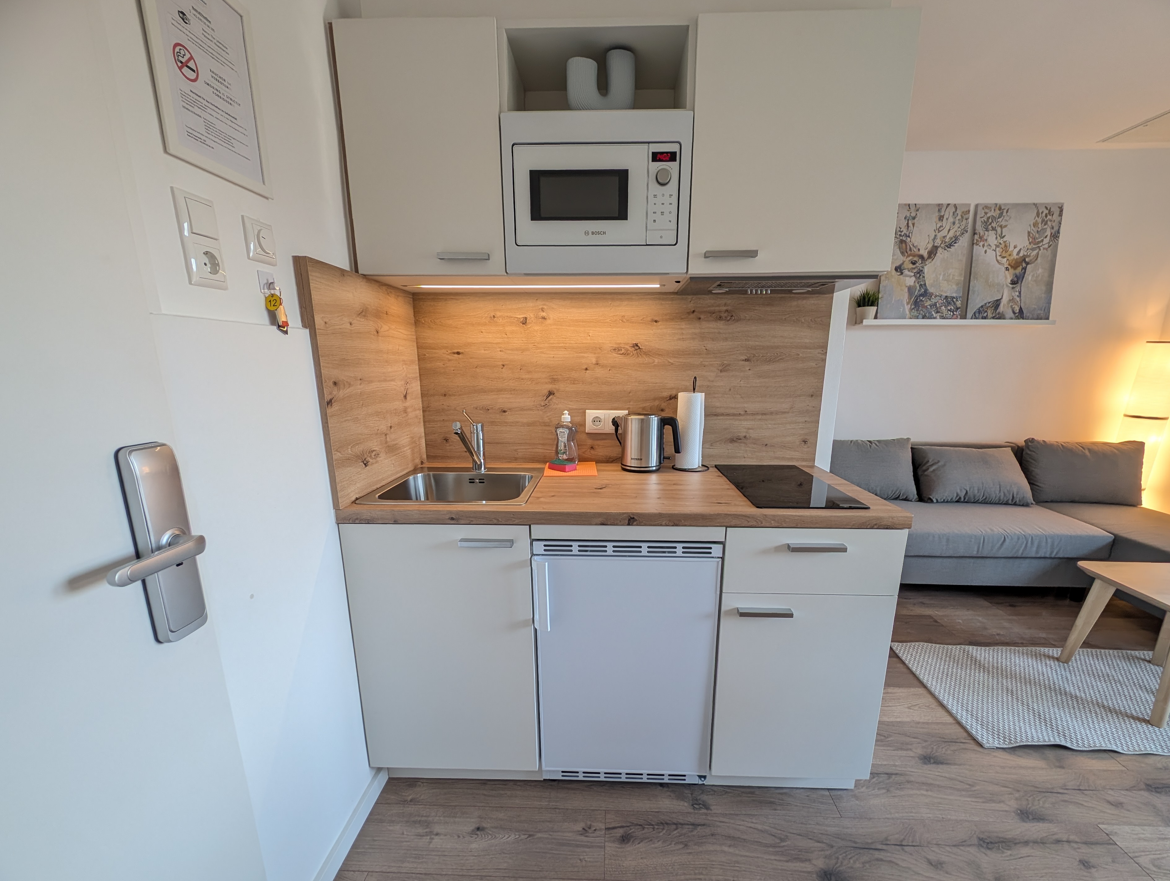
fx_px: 440
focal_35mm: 13
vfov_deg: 89.9
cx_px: 603
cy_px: 473
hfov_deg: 106.1
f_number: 1.95
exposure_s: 1/90
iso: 48
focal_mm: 2.23
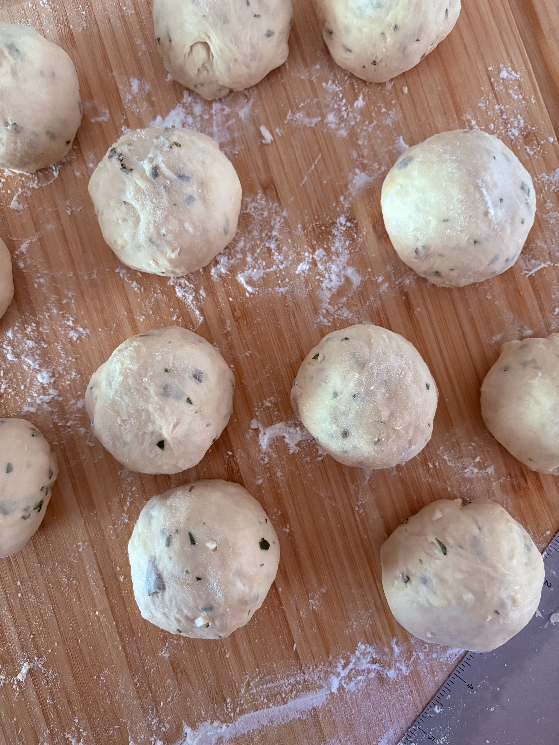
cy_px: 372
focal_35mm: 26
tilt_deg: -87.6
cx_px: 280
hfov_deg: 53.1
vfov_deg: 67.3
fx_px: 560
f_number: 1.6
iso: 500
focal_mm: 5.96
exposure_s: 1/53
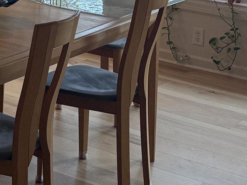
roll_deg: -0.9
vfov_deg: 12.4
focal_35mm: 111
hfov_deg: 16.9
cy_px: -124
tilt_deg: -3.4
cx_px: -59
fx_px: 792
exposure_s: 1/236
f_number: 1.78
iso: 160
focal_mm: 6.76
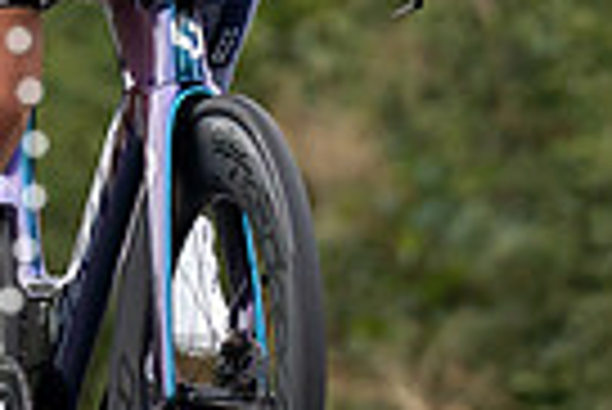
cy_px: -382
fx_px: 22089
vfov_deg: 1.1
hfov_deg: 1.6
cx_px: 177
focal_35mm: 1298
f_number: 3.2
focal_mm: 194
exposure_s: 1/1000
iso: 1000
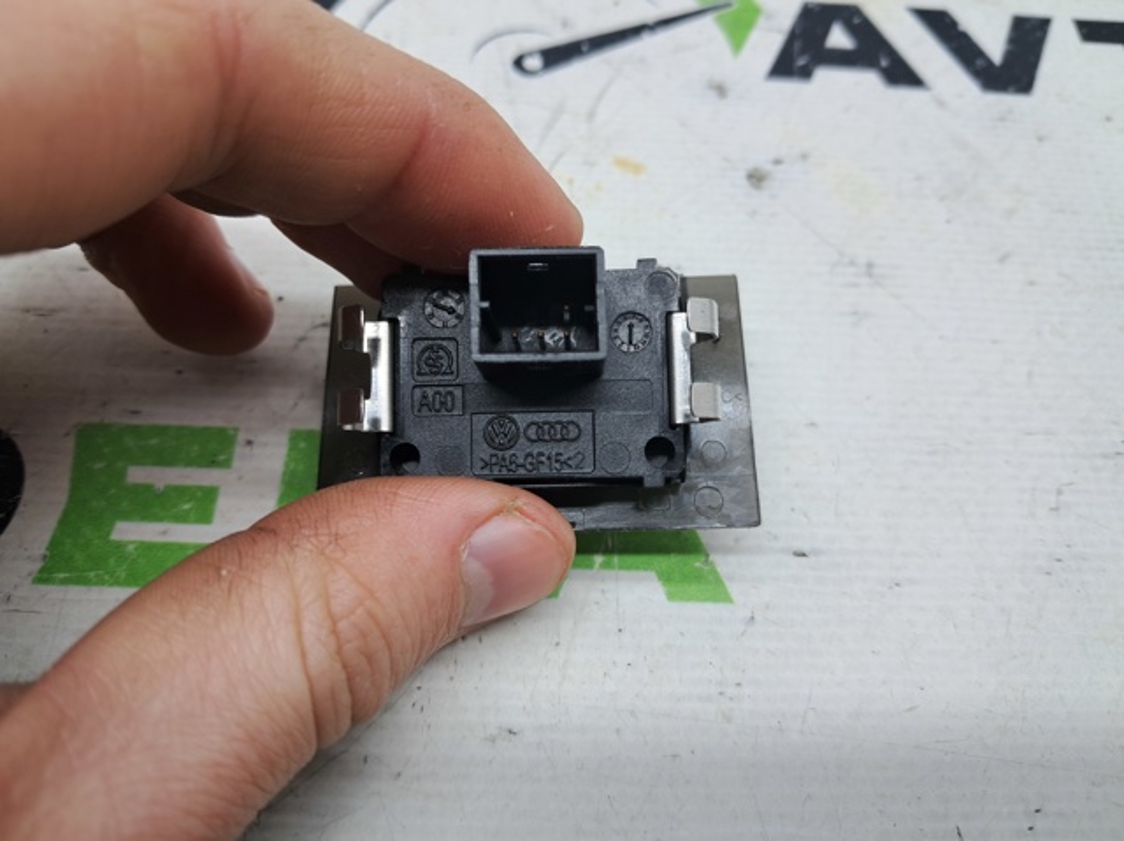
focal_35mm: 27
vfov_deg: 51.3
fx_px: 876
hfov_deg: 65.4
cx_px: 562
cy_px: 420
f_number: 1.8
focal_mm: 4
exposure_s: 1/50
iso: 50
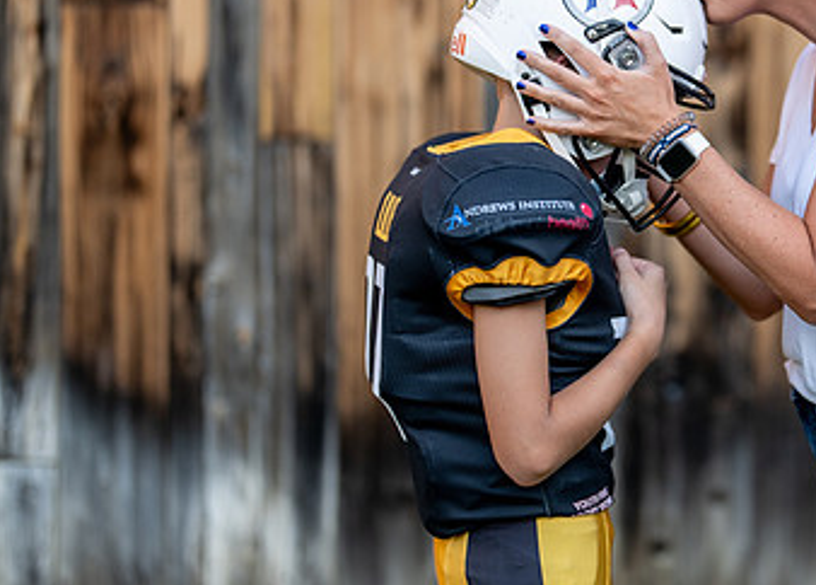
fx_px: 2203
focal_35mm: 95
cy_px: 193
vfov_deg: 15.1
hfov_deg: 20.6
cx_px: 734
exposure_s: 1/1600
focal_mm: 50
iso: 100
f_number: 1.2
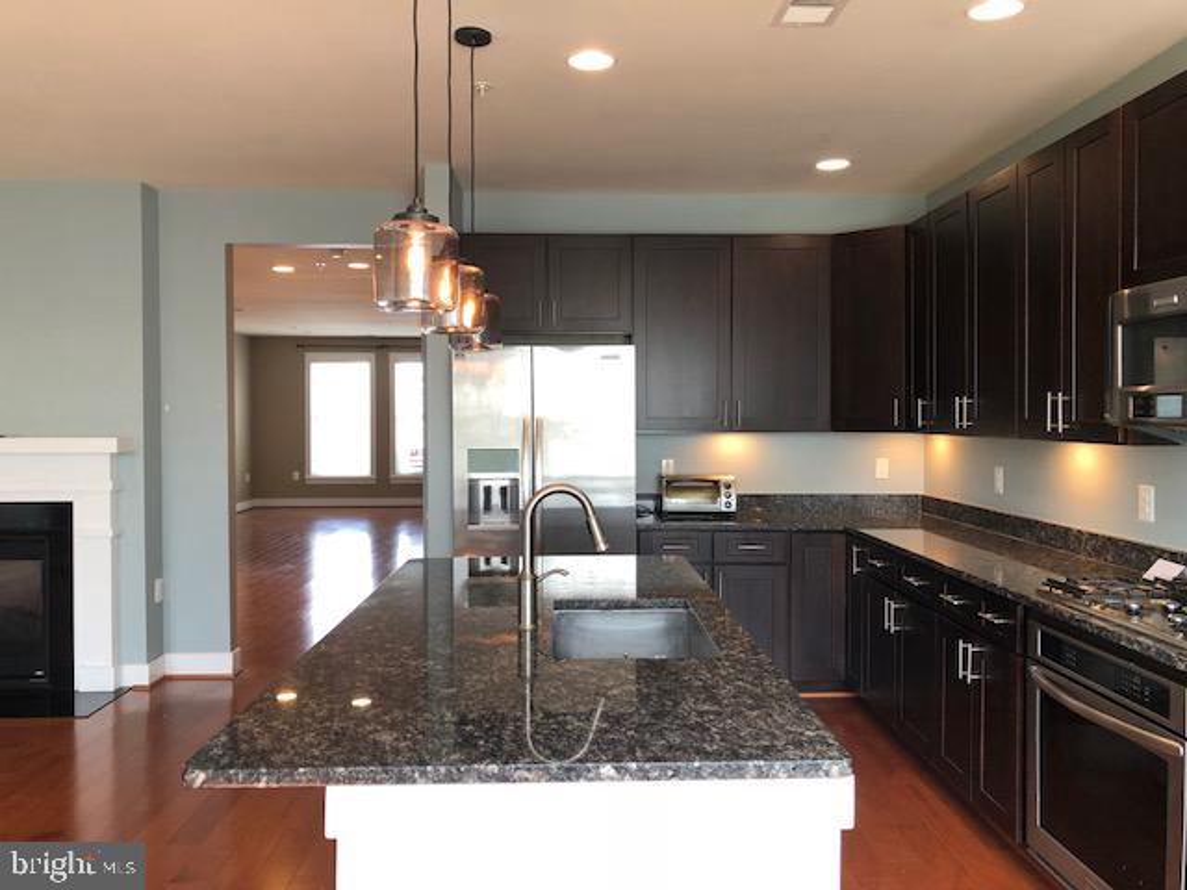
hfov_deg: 63.4
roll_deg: +0.5
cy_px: 445
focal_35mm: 28
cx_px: 594
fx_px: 960
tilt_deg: -1.7
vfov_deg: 49.7
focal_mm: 3.99
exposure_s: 1/24
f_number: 1.8
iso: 40
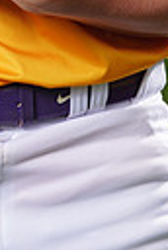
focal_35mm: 984
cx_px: -5
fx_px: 6851
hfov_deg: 1.4
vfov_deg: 2.1
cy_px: -277
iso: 100
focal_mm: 218
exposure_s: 1/250
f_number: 8
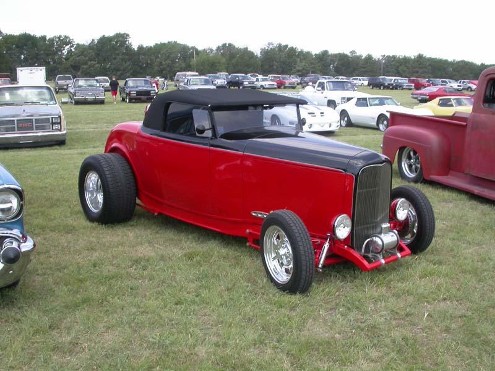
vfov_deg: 37.7
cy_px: 186
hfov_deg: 49.0
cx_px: 248
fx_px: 543
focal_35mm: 38
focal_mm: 7.85
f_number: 6
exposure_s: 1/175
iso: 100
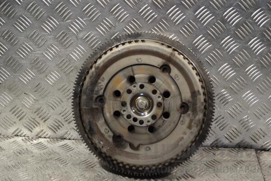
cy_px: 90
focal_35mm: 57
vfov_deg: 23.8
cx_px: 136
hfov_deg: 35.1
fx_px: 429
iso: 200
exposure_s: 1/30
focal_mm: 38
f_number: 5
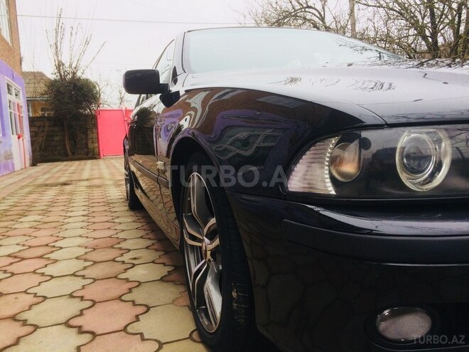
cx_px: 234
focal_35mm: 29
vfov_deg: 48.2
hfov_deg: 61.7
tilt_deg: -9.1
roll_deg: +2.5
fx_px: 393
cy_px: 176
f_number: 2.2
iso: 32
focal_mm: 4.15
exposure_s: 1/383
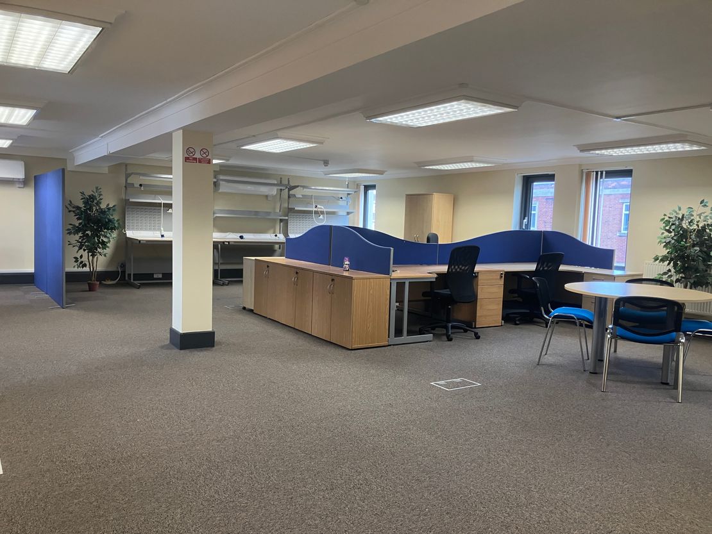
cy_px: 267
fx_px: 576
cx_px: 356
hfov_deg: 63.4
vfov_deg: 49.8
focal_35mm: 28
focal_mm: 3.99
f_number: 1.8
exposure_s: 1/50
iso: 80
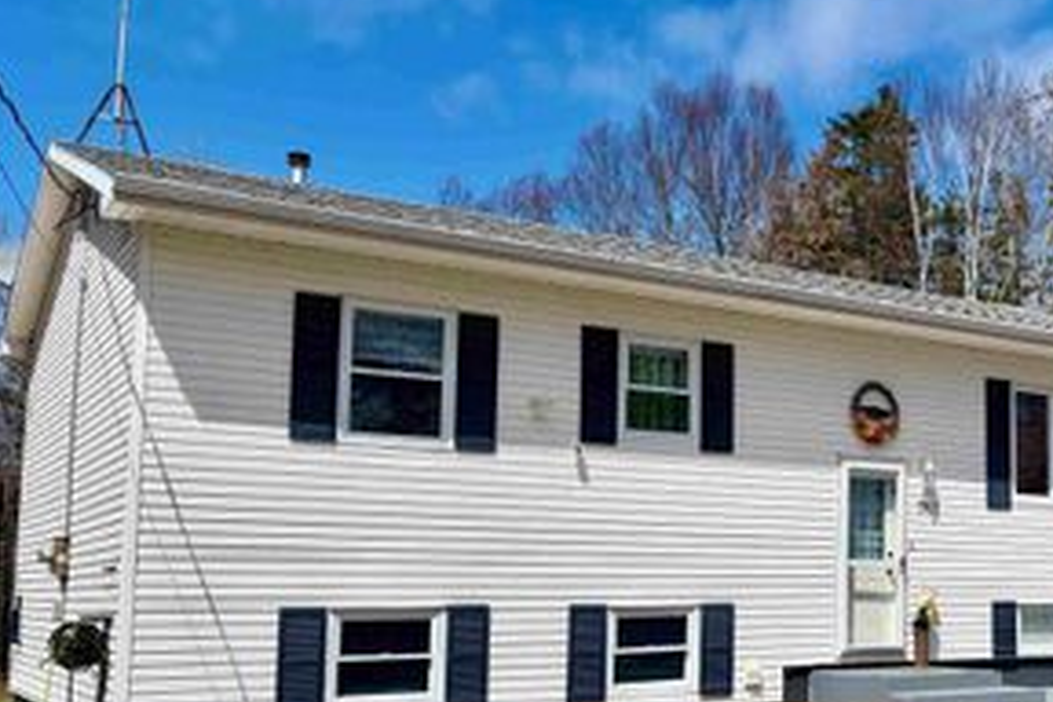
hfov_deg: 39.5
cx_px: 907
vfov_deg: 28.5
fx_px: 1375
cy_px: 452
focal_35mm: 47
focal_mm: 5.96
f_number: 1.6
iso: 50
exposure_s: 1/4950
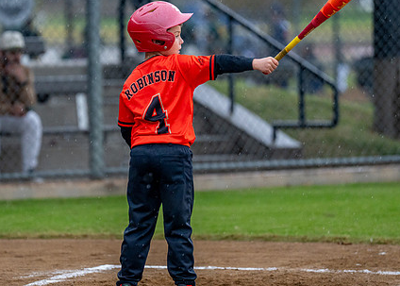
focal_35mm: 339
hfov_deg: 5.9
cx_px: 133
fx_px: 3852
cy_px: 124
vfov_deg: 4.3
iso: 1600
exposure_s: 1/1000
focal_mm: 200
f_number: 2.8
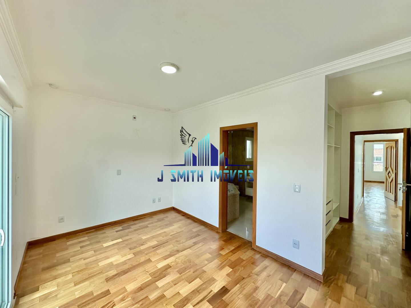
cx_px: 206
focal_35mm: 14
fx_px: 166
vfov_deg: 85.7
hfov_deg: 102.1
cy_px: 154
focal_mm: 2.22
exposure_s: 1/151
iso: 40
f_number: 2.2
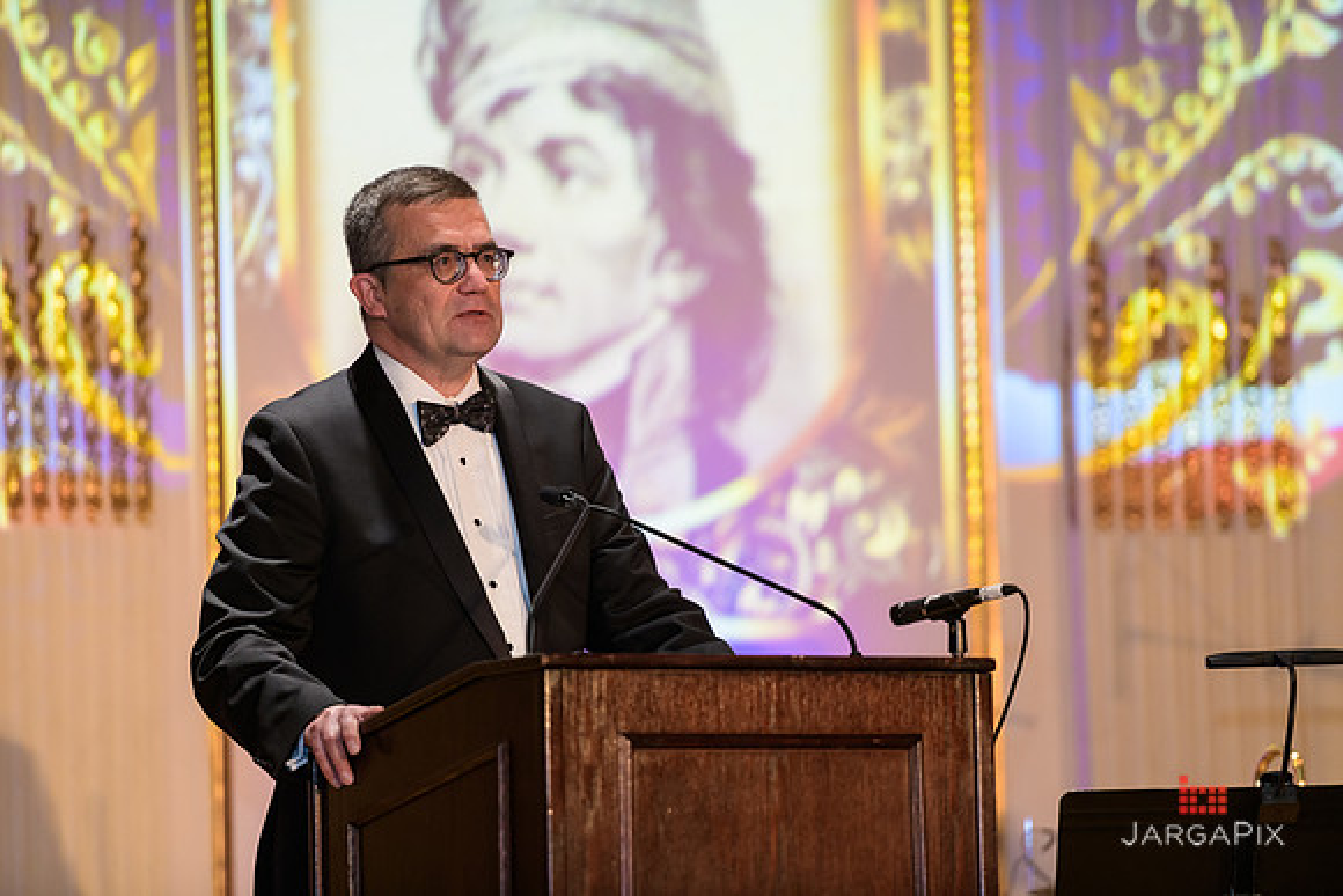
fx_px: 7463
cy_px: 448
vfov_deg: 6.9
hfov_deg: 10.3
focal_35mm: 200
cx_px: 672
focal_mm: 200
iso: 1250
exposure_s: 1/125
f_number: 3.2
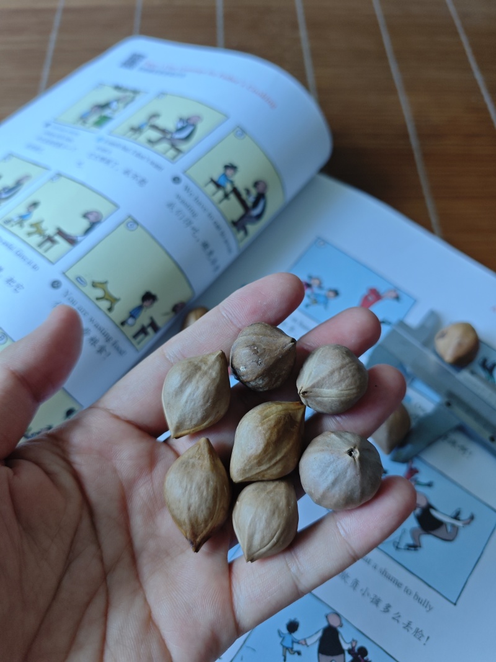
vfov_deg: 71.6
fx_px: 459
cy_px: 331
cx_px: 248
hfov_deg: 56.8
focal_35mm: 24
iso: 160
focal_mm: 5.84
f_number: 1.6
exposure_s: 1/100
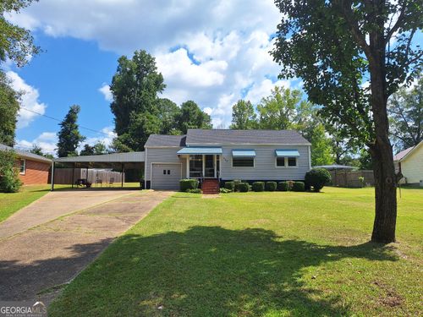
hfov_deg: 73.9
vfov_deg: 58.9
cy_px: 158
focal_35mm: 23
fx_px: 281
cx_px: 212
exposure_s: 1/3344
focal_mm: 5.54
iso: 40
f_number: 1.8
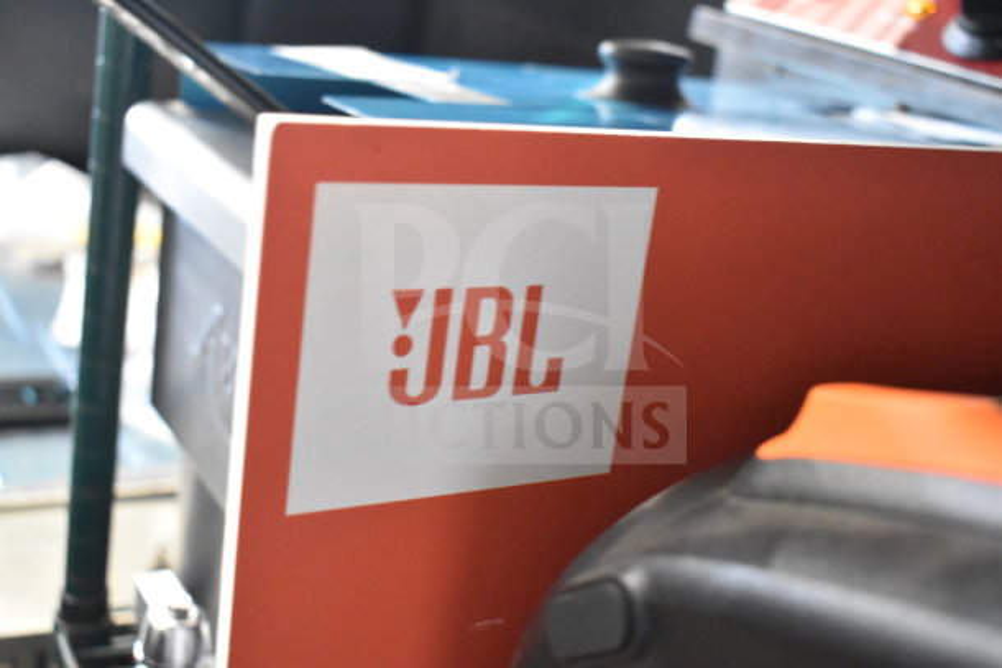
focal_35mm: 46
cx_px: 501
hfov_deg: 42.3
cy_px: 334
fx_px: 1294
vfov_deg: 29.0
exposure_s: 1/50
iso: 6400
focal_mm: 31
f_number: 4.2
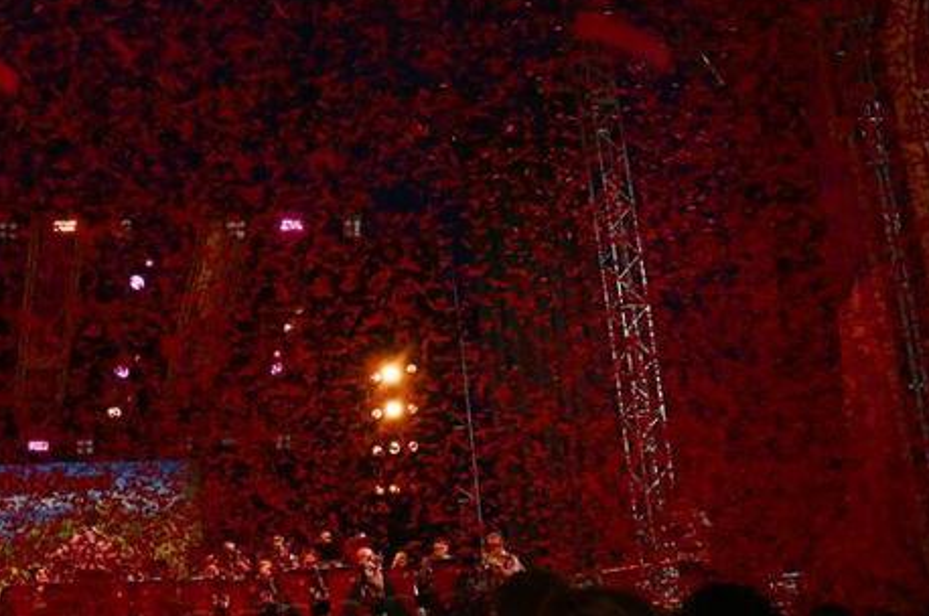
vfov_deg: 25.9
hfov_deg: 35.6
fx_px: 1340
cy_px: 362
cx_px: 63
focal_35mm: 52
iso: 320
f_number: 5.6
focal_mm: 24
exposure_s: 1/60
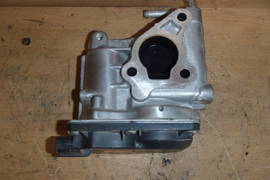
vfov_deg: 33.4
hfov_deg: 48.5
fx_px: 300
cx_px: 134
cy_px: 83
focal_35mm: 40
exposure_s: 1/40
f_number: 4.6
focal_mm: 6.83
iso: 100
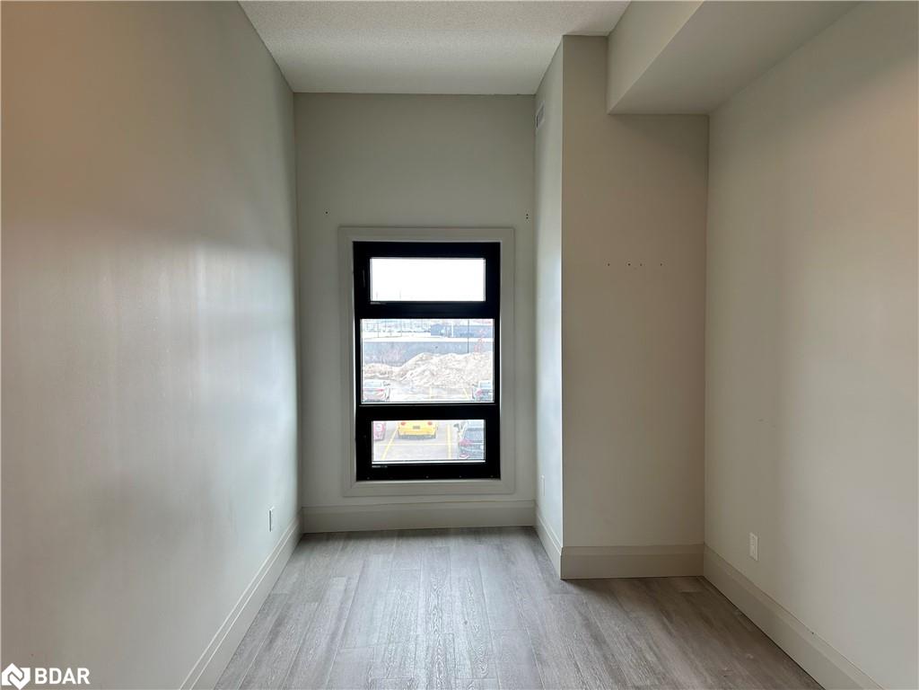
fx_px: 637
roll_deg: +1.5
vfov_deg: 56.8
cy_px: 345
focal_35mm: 24
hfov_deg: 71.6
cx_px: 460
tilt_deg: -2.2
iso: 80
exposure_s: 1/206
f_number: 1.78
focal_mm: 6.86
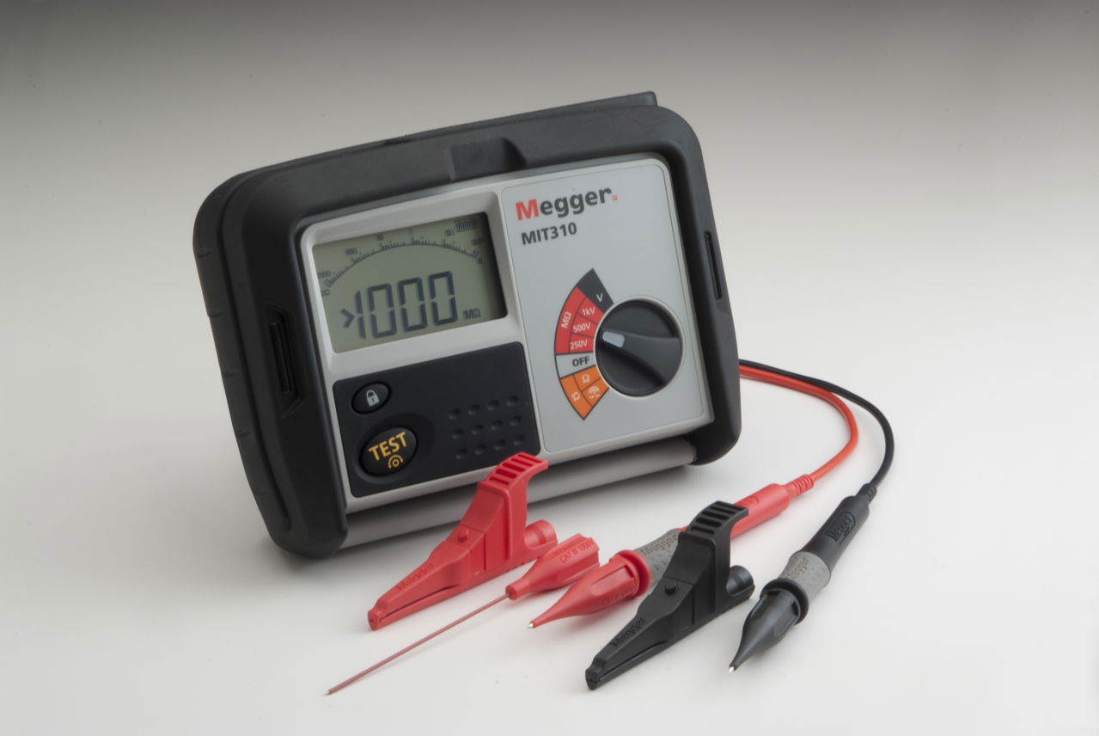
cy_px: 368
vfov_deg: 14.0
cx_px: 550
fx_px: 2995
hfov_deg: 20.8
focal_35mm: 98
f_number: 32
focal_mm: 65
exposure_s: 1/50
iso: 100
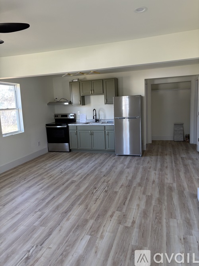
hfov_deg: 53.0
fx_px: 199
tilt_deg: -6.5
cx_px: 100
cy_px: 133
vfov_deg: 67.3
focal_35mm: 26
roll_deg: +3.5
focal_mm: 5.96
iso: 125
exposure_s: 1/97
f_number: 1.6
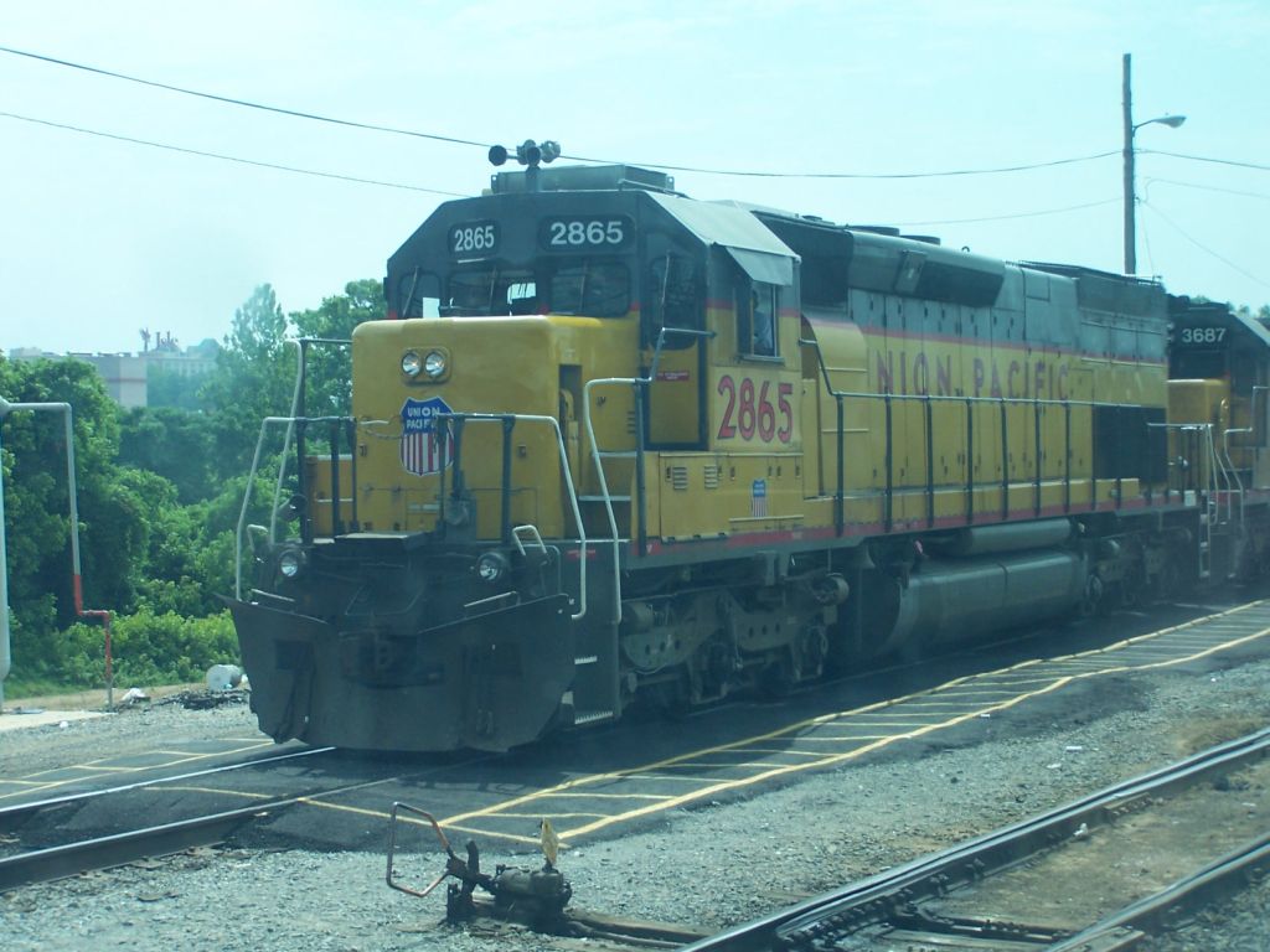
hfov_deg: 28.2
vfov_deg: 21.3
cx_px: 635
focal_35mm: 69
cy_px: 476
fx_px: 2531
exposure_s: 1/500
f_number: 3.2
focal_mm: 11.5
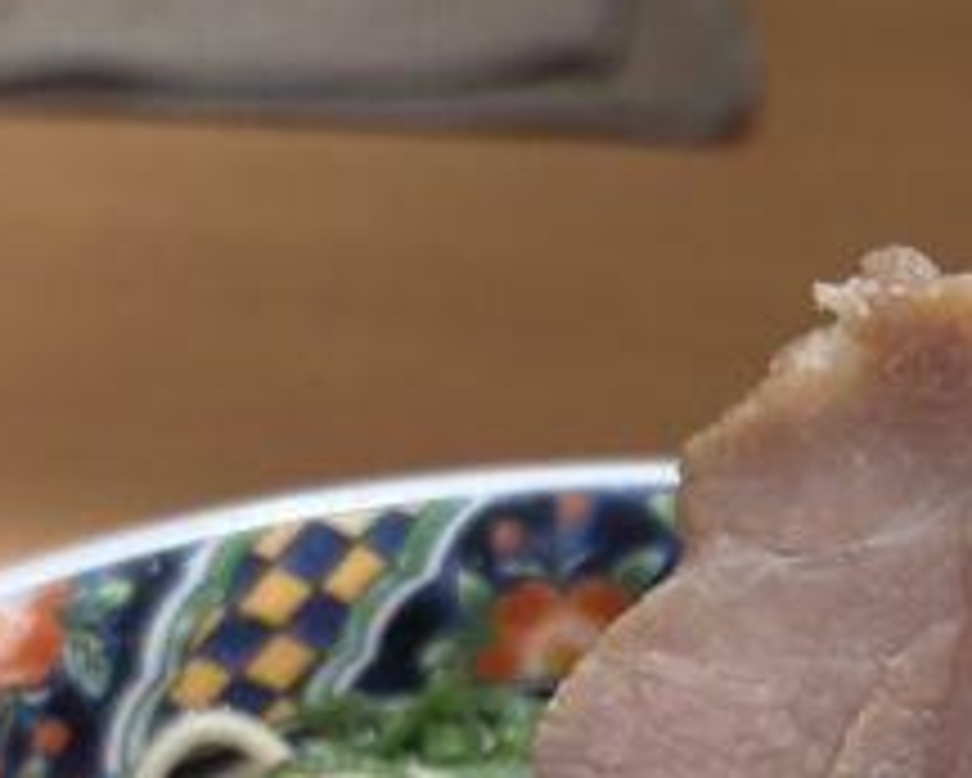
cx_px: 909
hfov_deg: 19.9
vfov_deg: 15.7
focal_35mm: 94
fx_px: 2705
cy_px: 980
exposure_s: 1/50
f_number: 1.6
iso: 200
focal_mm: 5.96
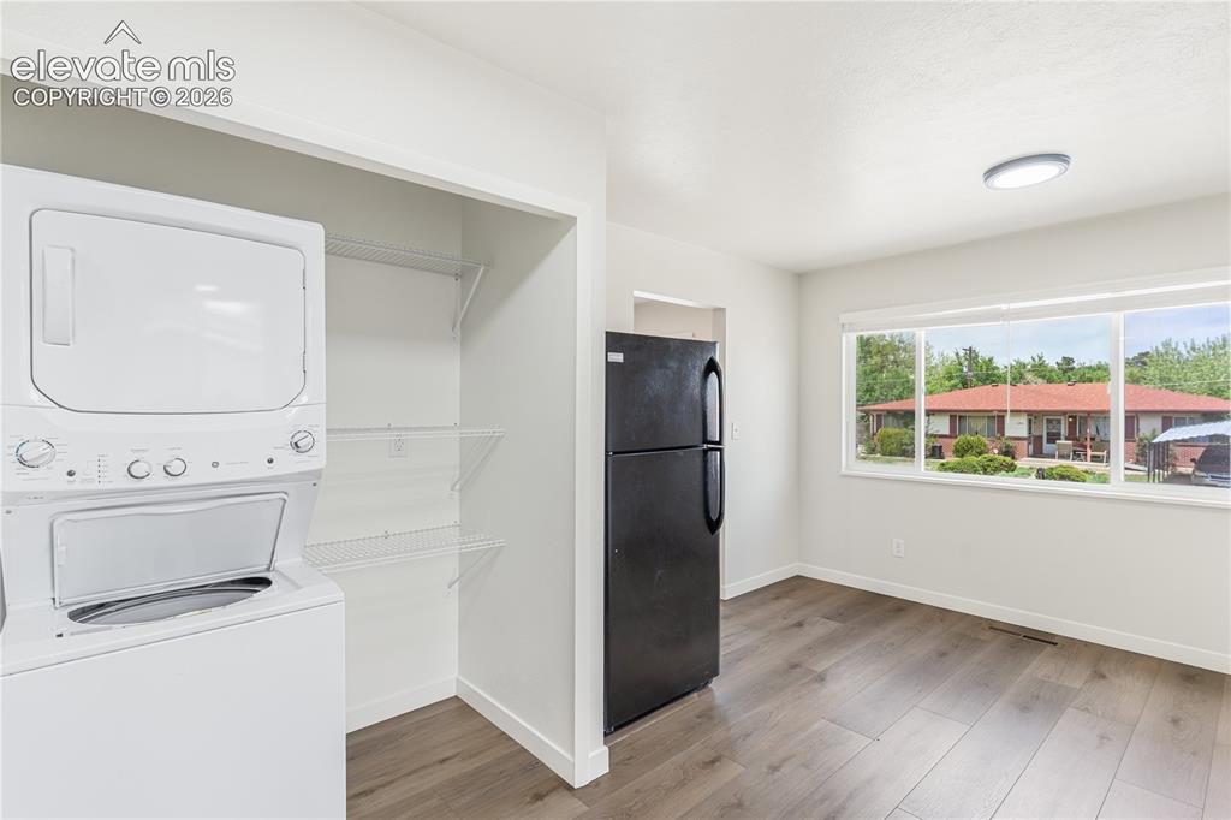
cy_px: 410
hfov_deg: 93.3
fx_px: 581
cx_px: 616
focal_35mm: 17
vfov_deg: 70.4
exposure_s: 1/8
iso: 400
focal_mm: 17
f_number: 8
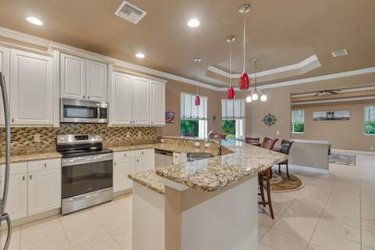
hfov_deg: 100.4
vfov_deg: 77.3
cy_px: 125
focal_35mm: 15
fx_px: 156
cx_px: 188
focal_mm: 10
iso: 320
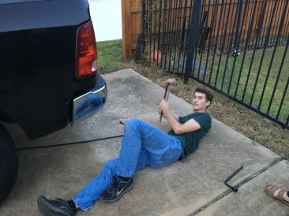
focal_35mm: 29
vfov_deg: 48.2
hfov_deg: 61.7
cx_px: 144
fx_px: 242
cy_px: 108
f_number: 2.2
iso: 400
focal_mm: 4.15
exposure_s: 1/15
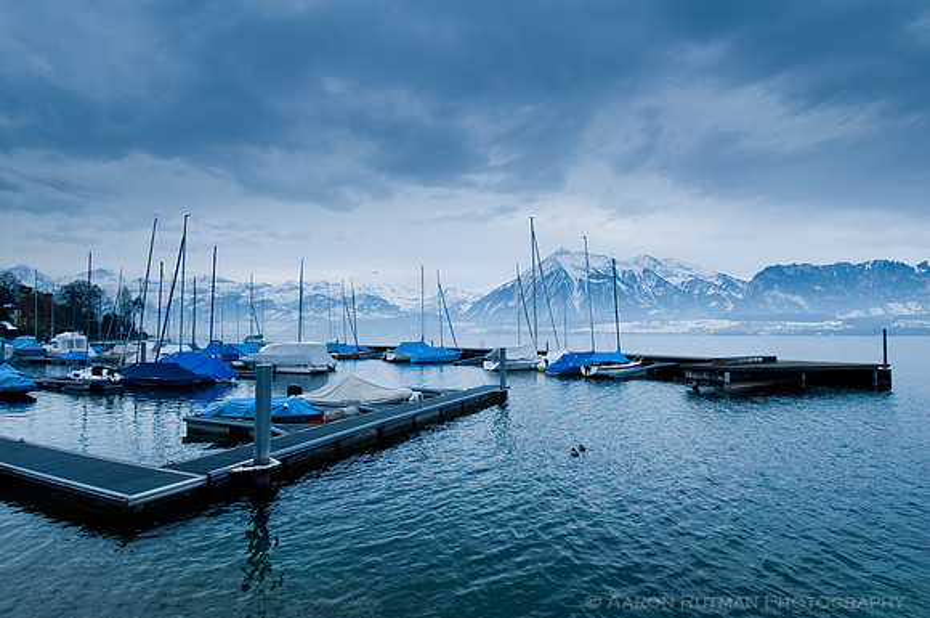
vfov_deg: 67.2
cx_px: 465
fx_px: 464
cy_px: 309
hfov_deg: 90.1
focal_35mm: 18
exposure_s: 1/250
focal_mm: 12
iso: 200
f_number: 9
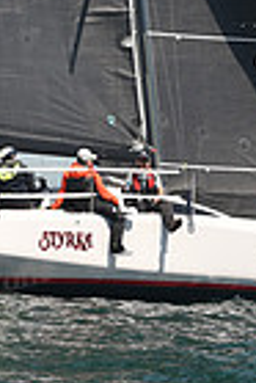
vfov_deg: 7.0
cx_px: 191
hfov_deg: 4.7
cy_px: -149
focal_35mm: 292
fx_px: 3107
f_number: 4.5
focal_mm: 70
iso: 250
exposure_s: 1/800
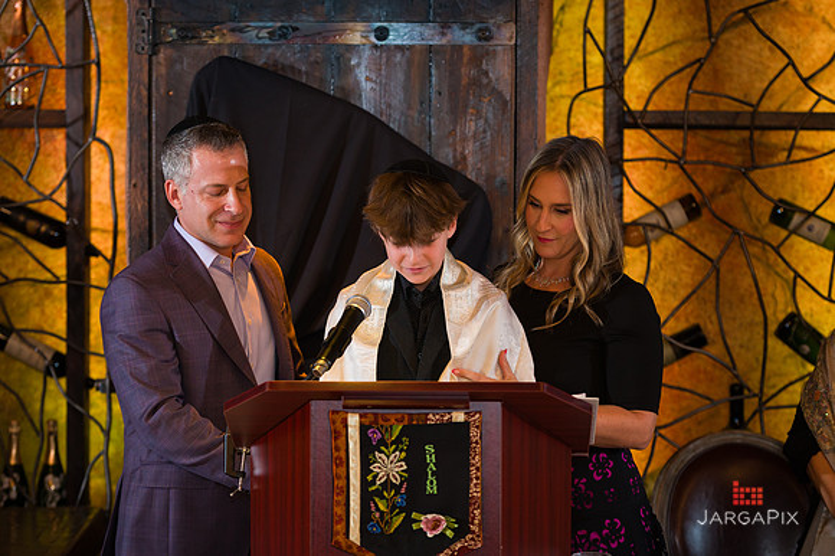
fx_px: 2718
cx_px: 402
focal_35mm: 117
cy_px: 268
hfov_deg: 17.5
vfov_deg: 11.7
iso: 1000
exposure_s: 1/200
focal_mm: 112
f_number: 4
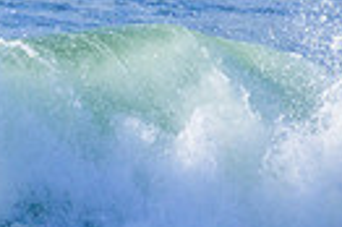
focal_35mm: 3547
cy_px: 40
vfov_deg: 0.4
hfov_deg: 0.6
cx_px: -321
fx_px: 33654
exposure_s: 1/2000
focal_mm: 800
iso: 1600
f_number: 11
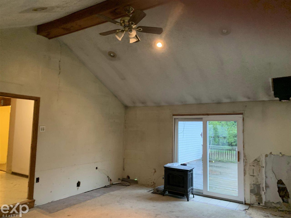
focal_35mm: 26
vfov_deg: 53.1
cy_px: 109
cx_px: 146
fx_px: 219
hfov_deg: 67.3
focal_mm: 4.2
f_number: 1.8
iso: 500
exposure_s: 1/30
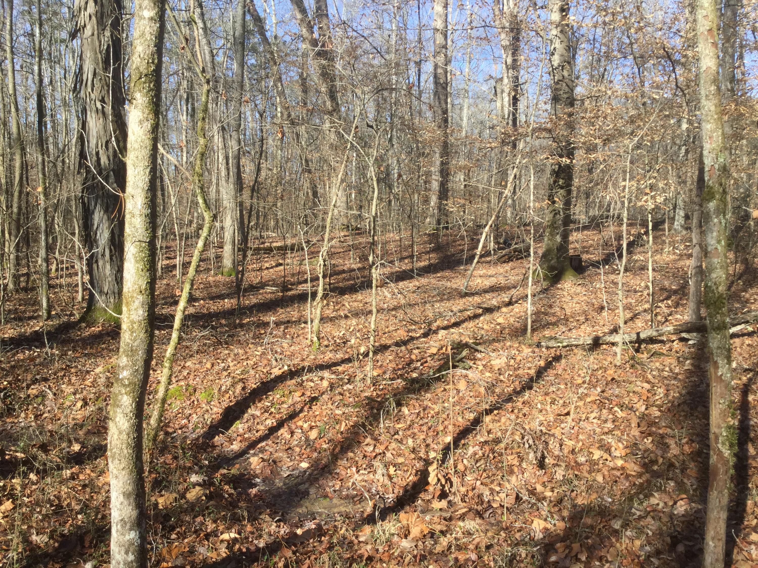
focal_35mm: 31
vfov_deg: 45.4
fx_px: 679
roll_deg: +0.3
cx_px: 379
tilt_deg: -4.9
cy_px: 284
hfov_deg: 58.4
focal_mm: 3.3
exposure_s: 1/401
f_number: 2.4
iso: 25
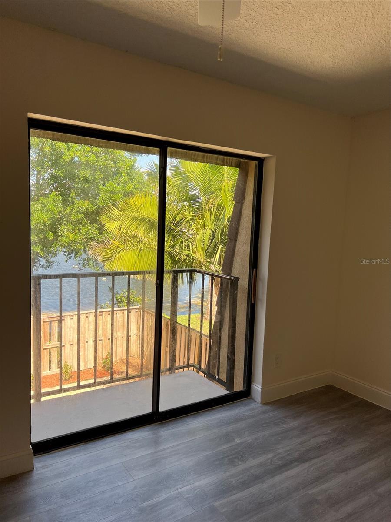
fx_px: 392
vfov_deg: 67.3
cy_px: 261
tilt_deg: -6.9
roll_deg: -3.8
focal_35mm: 26
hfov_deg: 53.1
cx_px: 196
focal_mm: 5.7
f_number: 1.5
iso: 50
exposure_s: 1/370
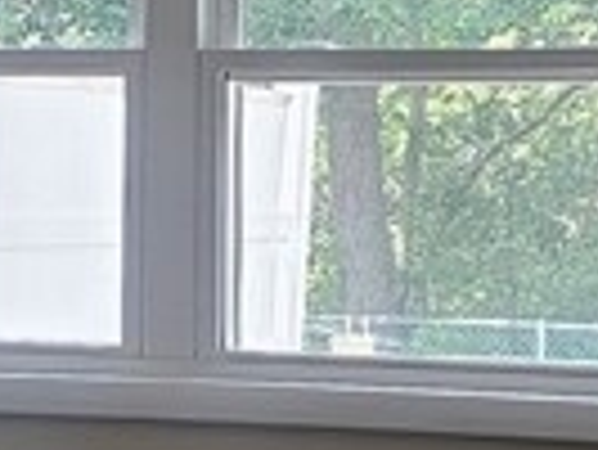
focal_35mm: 177
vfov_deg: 8.4
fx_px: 3060
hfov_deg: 11.2
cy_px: 266
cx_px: 301
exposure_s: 1/180
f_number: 1.7
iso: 125
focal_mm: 6.3
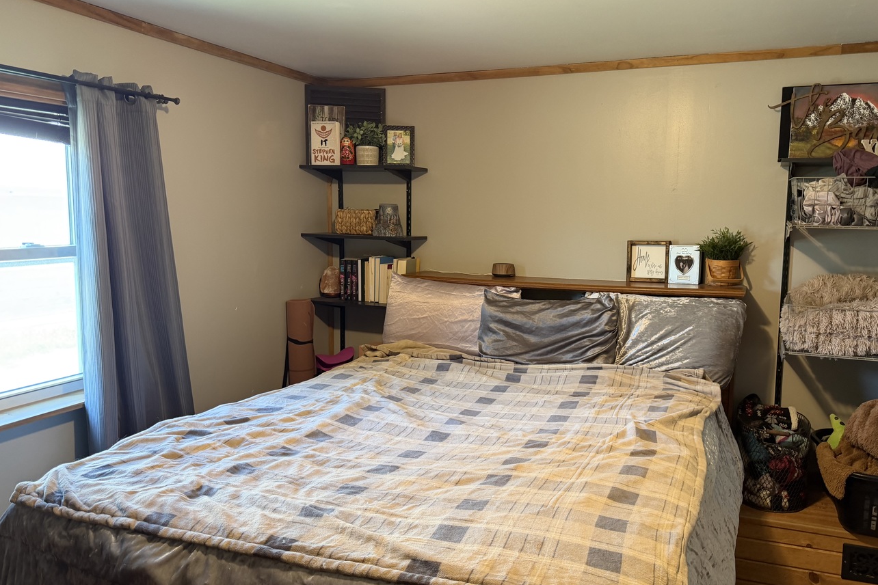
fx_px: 683
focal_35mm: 28
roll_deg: -0.5
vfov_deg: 46.4
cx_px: 476
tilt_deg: -8.0
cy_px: 297
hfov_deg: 65.4
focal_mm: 6.76
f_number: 1.78
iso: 200
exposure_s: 1/60
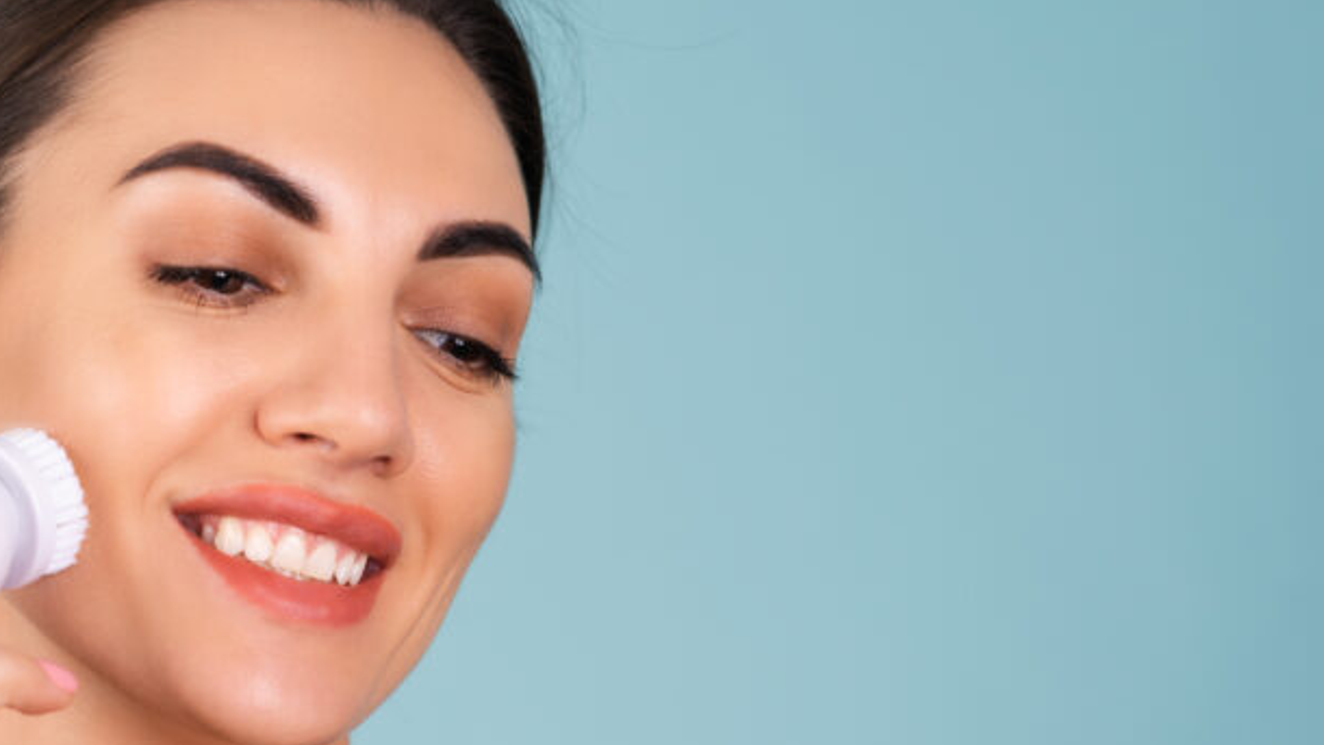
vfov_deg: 13.7
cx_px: 247
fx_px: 3089
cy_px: 527
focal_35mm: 88
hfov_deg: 23.8
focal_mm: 50
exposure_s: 1/125
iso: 100
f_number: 3.5
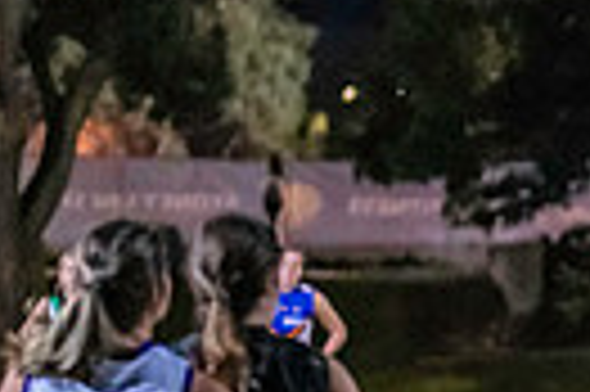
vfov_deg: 2.1
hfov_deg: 3.2
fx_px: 10639
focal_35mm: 650
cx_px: 1148
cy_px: 434
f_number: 2.8
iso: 10000
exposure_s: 1/1000
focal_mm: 120
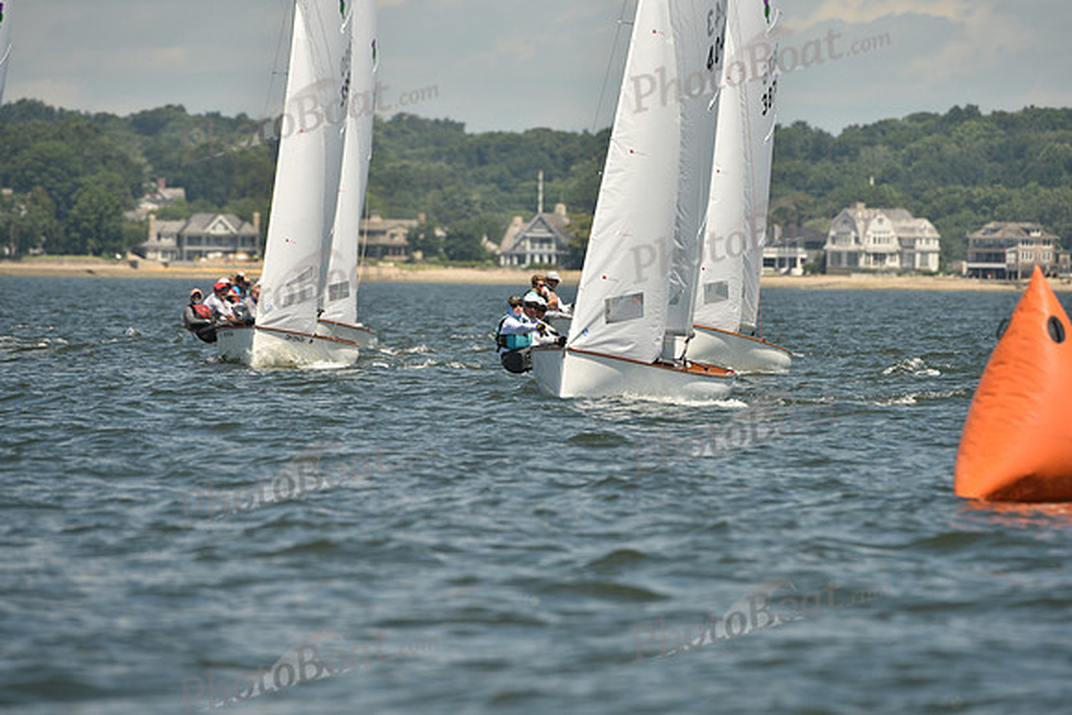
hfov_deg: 5.2
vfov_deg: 3.4
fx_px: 11913
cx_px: 536
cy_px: 358
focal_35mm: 400
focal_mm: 400
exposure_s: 1/1250
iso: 250
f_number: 7.1
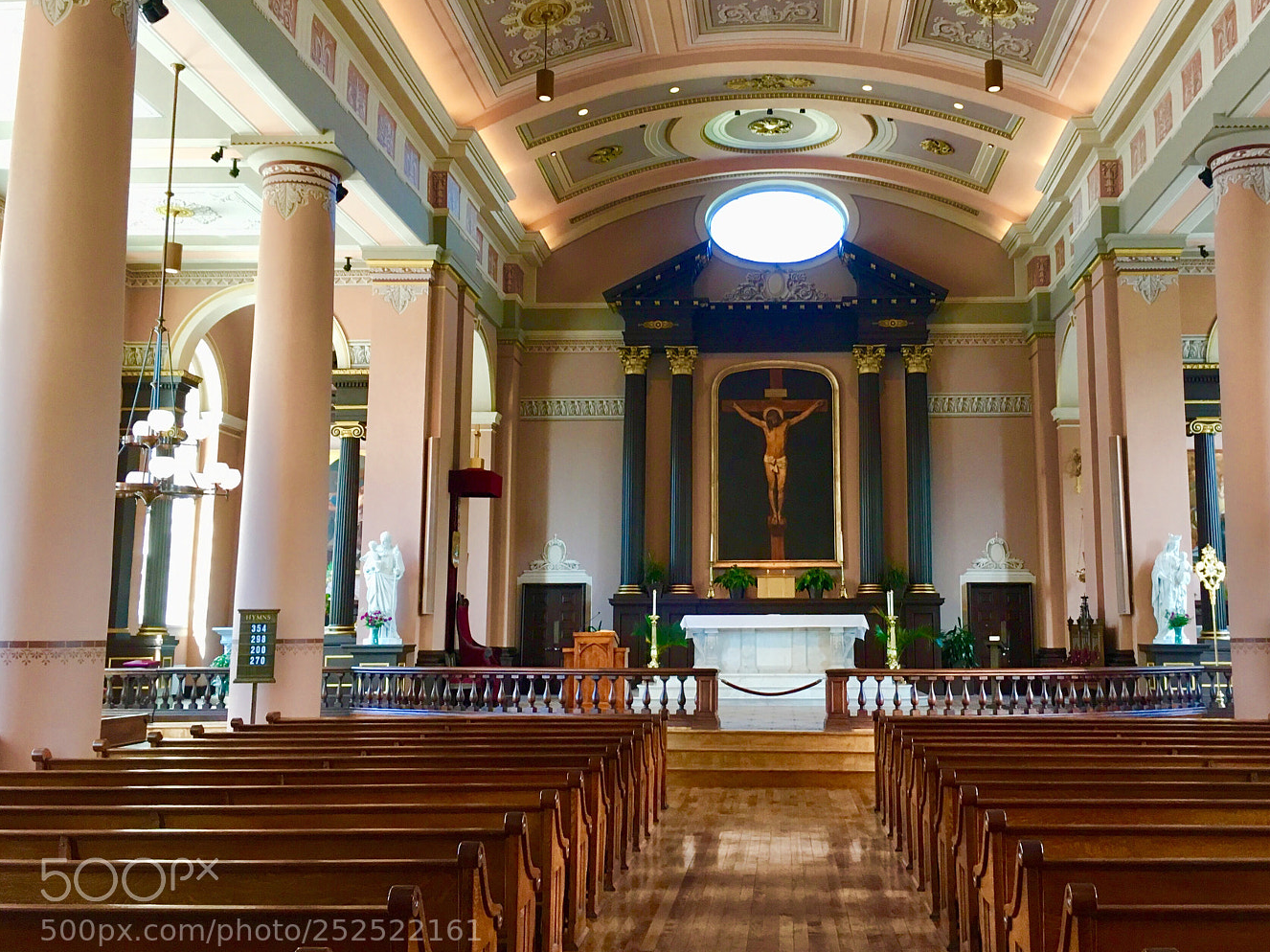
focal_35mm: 35
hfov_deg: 52.4
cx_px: 747
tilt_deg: +9.2
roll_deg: -0.3
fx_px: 1284
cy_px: 431
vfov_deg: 40.6
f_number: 2.2
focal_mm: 4.15
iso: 100
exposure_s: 1/30
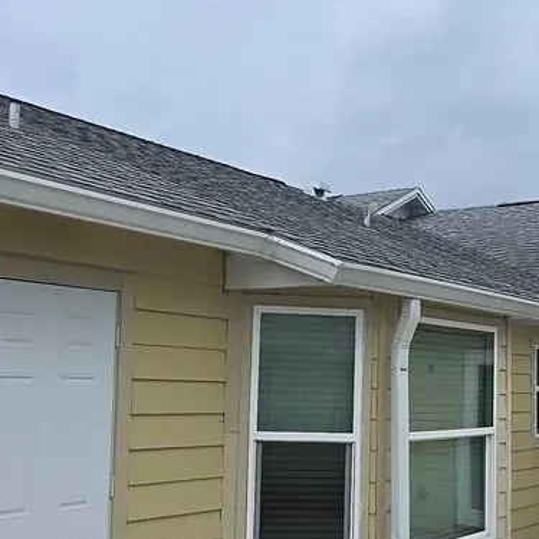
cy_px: 285
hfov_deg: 34.5
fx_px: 863
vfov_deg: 34.7
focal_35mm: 49
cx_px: 333
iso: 25
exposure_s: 1/461
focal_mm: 1.7
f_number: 2.2
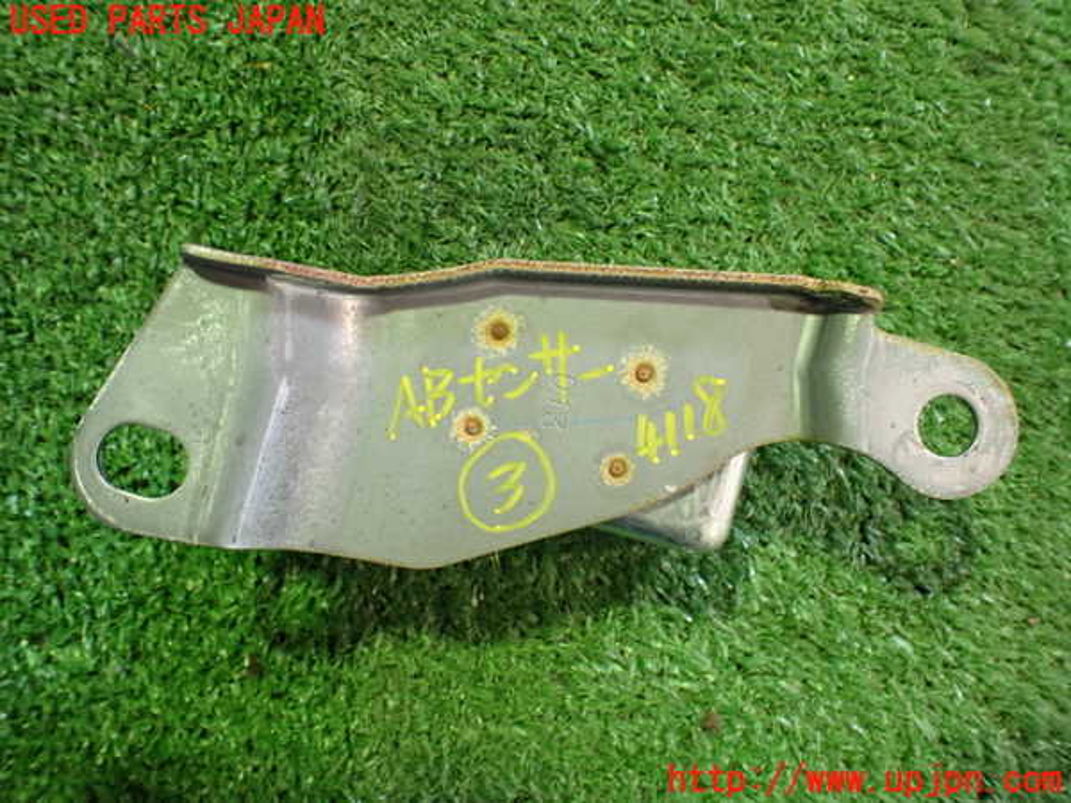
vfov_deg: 46.8
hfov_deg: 60.0
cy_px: 402
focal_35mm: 30
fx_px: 928
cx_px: 536
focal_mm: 5.4
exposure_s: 1/50
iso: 800
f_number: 2.3
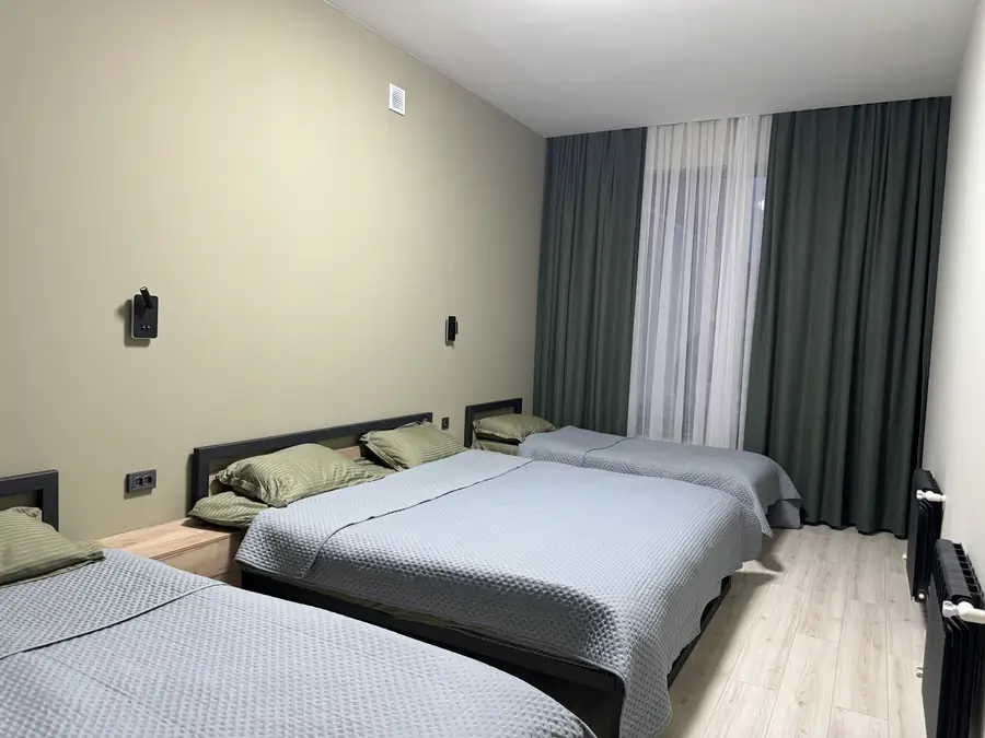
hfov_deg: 71.6
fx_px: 683
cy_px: 369
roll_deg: -2.5
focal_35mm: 24
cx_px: 492
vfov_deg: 56.8
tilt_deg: -3.6
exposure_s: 1/50
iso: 250
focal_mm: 6.86
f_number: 1.78
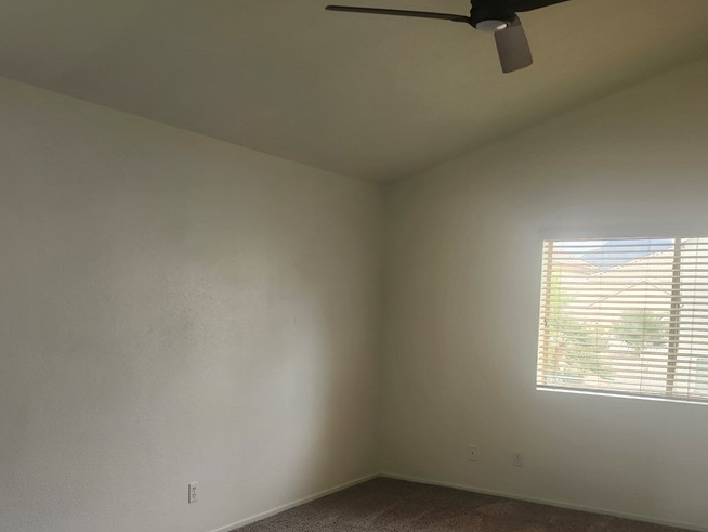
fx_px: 737
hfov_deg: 51.3
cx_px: 377
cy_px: 351
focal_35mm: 36
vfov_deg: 39.3
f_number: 1.8
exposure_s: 1/120
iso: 200
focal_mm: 5.54
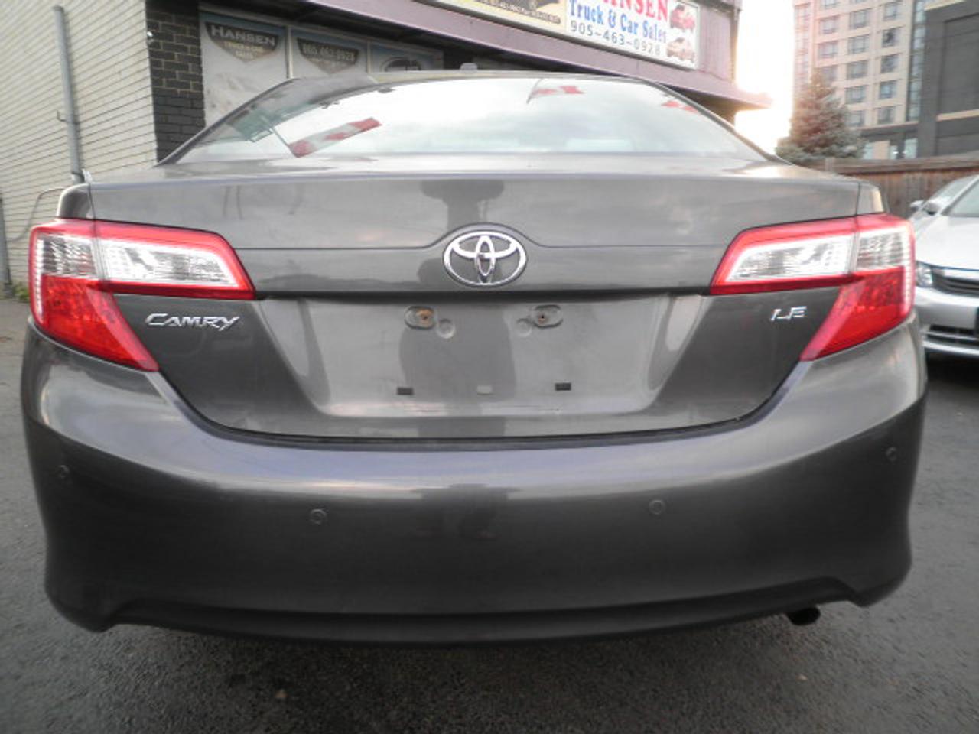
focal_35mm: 26
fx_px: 735
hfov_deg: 67.3
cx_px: 490
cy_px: 367
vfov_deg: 53.1
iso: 64
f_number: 2.6
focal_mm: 4.7
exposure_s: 1/80
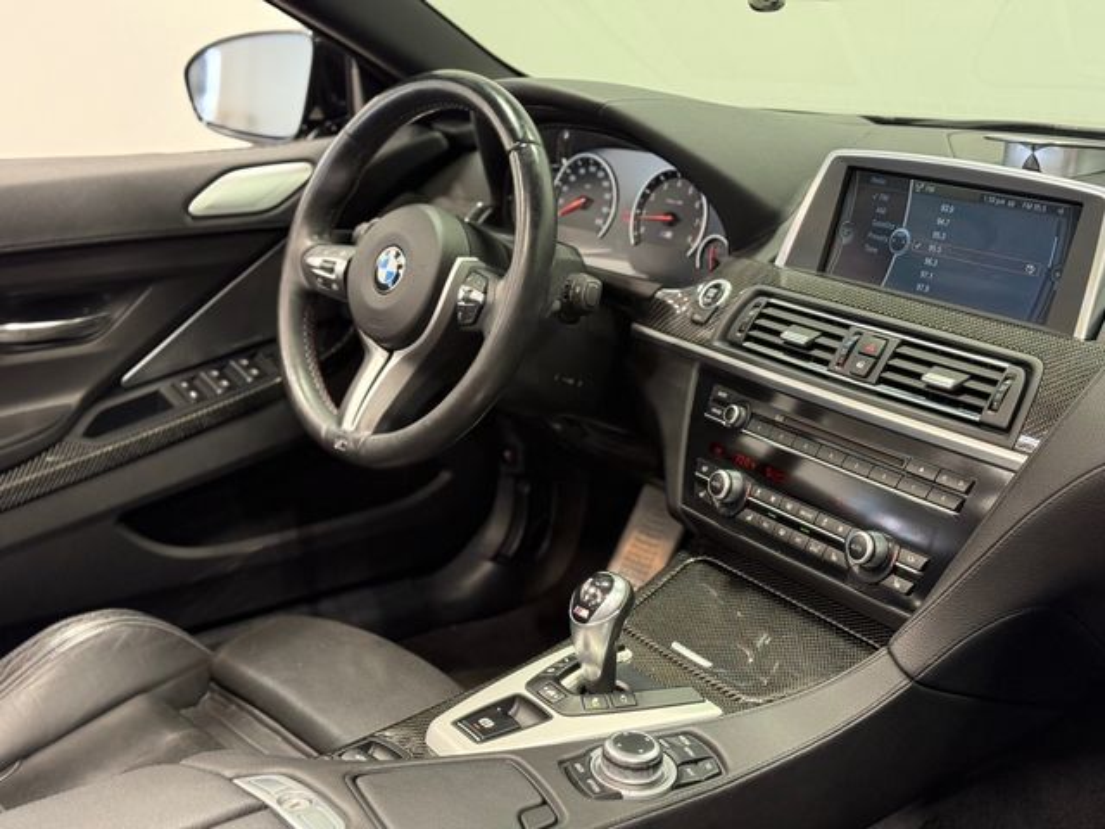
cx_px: 552
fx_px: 1532
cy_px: 414
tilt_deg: -16.3
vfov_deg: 30.3
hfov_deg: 39.7
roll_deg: -0.3
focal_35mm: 48
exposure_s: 1/60
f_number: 1.78
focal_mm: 6.76
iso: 200
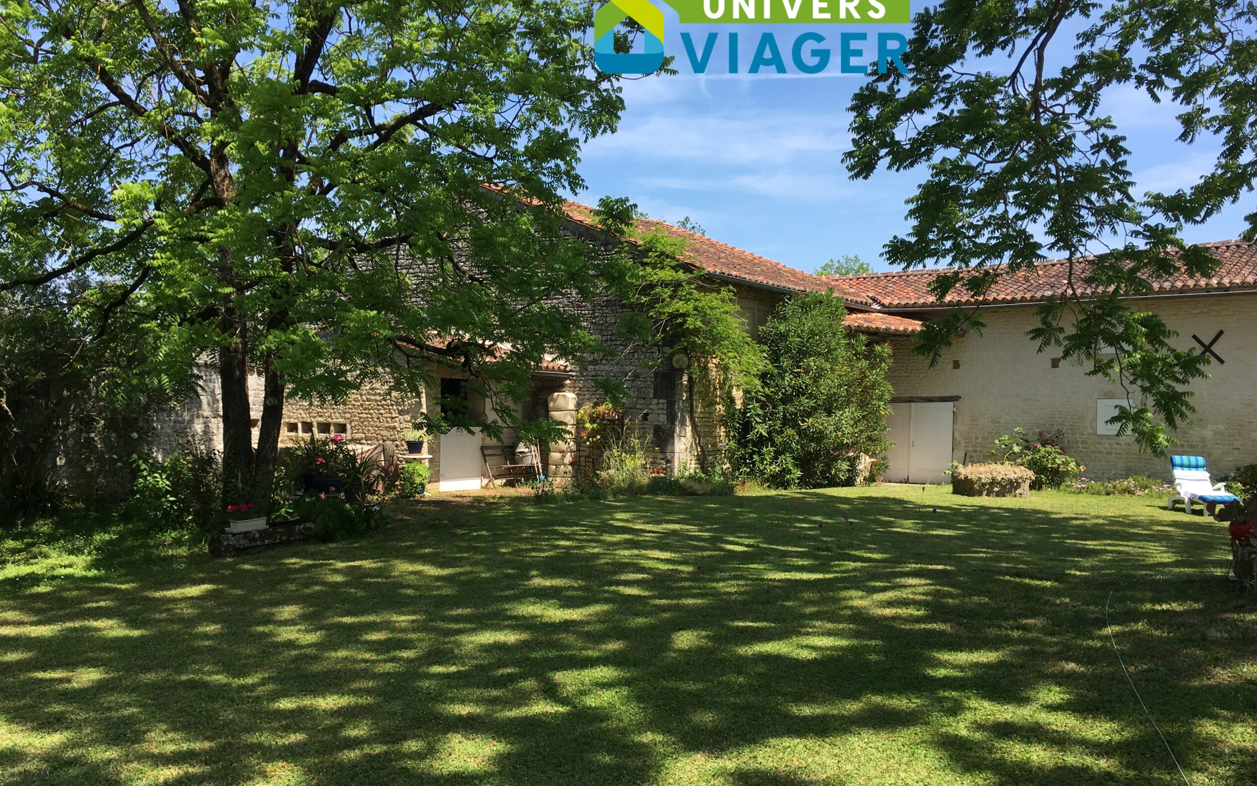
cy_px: 436
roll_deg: -0.9
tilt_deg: -2.5
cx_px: 631
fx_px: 1062
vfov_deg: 40.5
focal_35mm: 31
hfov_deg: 61.2
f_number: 2.2
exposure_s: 1/855
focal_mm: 4.15
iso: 25
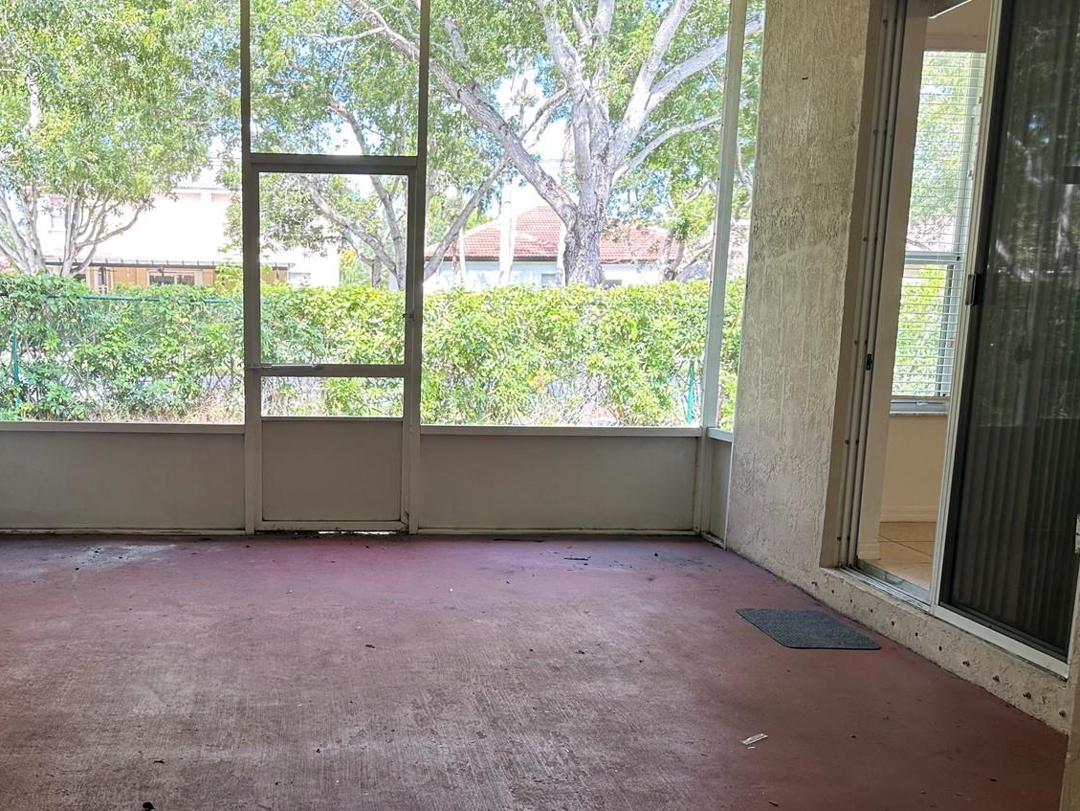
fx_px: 1061
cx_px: 363
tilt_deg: -9.9
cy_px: 491
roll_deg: -1.0
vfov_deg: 41.6
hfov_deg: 52.9
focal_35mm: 34
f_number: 1.78
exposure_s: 1/130
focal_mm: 6.86
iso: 80
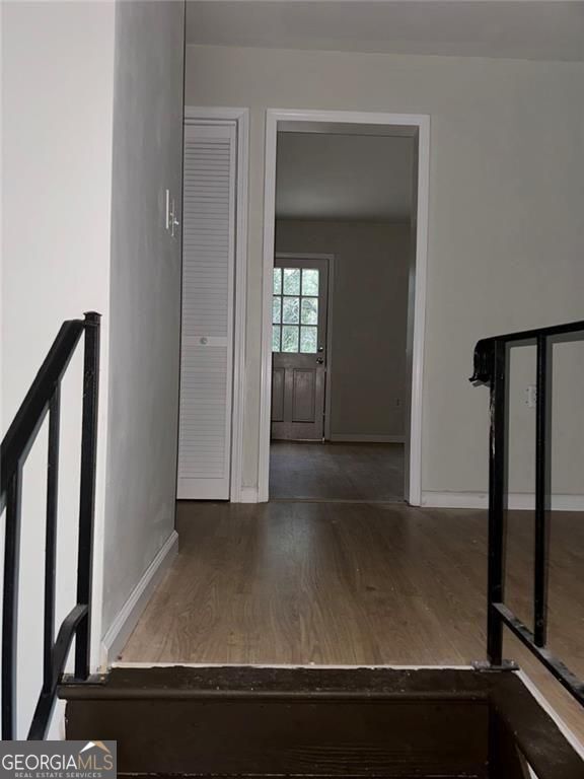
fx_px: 540
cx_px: 292
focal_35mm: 24
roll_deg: -1.9
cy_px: 390
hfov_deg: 56.8
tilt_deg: +0.4
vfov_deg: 71.6
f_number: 1.78
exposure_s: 1/4
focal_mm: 6.86
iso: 80
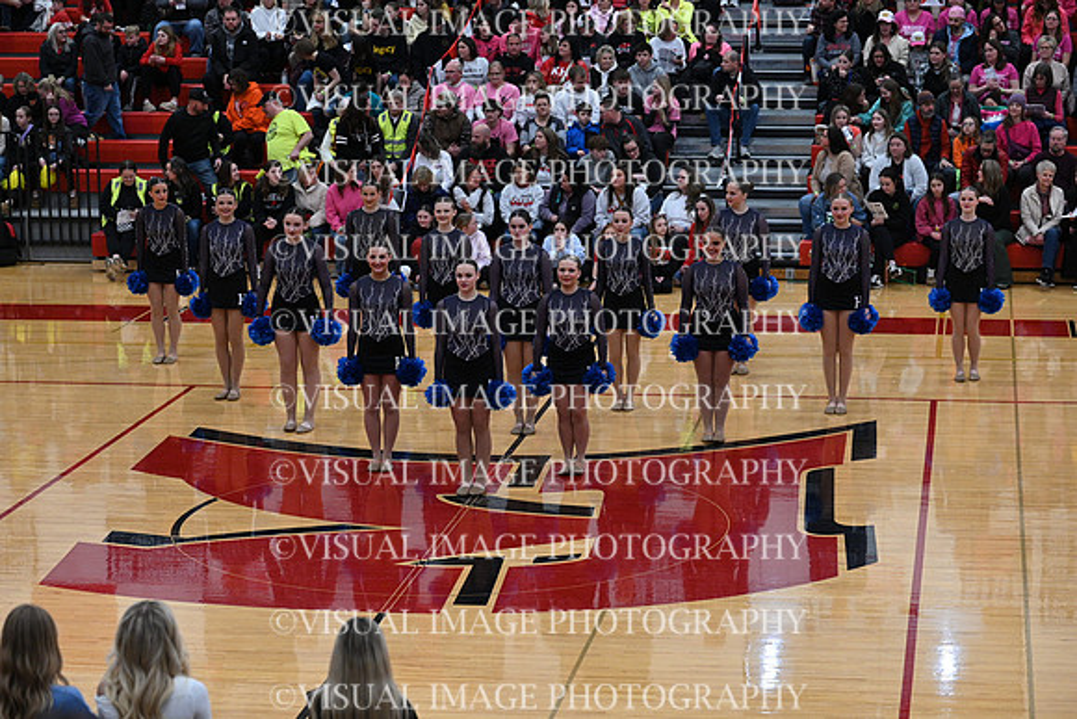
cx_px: 538
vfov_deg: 14.9
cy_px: 360
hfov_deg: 22.1
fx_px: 2753
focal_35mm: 92
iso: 4000
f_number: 4
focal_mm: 92
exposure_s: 1/400
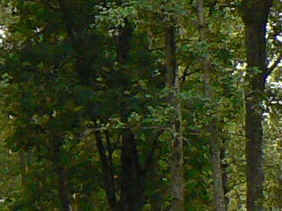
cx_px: -368
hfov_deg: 6.9
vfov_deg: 5.4
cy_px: 9
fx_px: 2232
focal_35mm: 274
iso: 200
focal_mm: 6
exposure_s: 1/160
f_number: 4
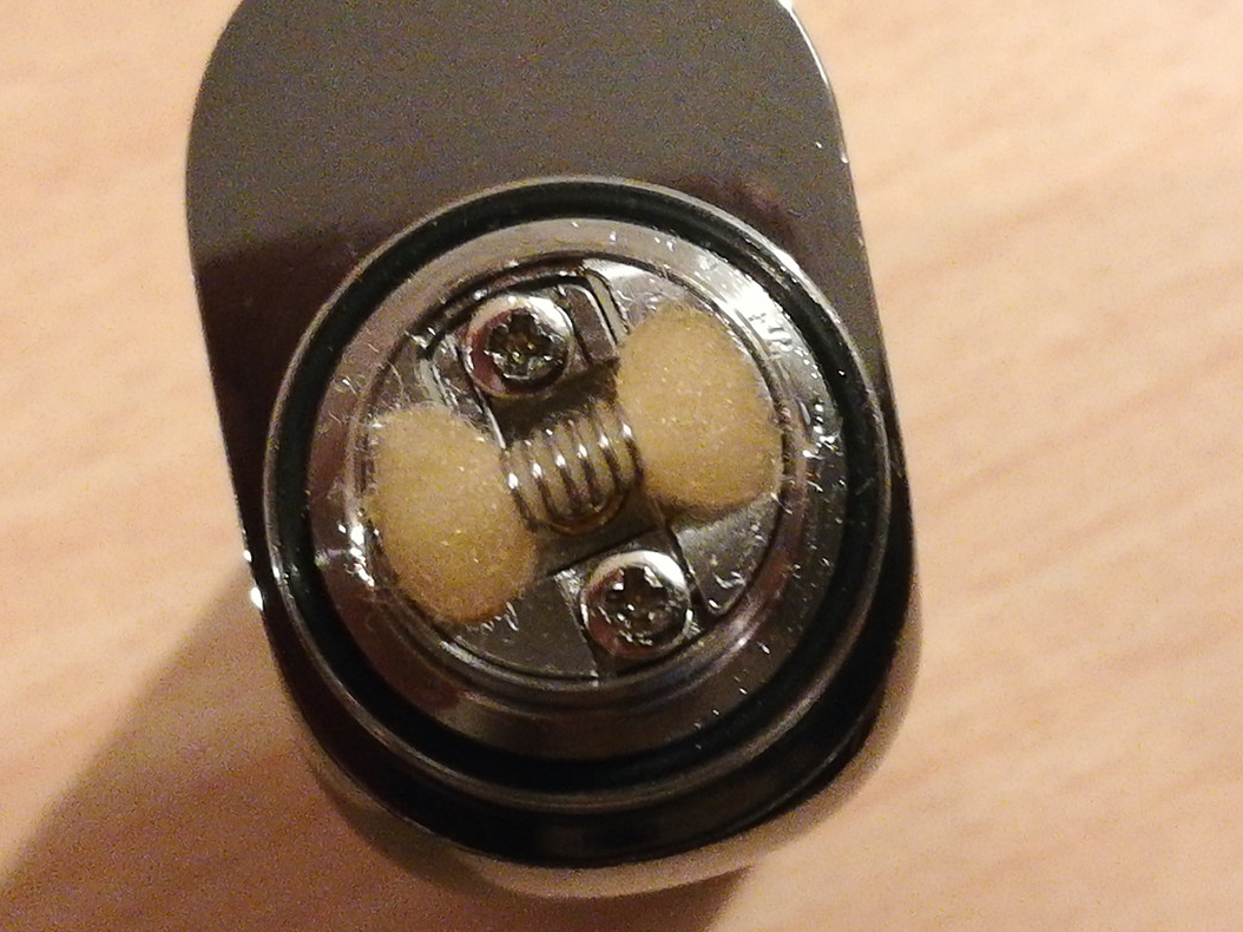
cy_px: 468
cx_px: 622
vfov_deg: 18.0
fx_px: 2944
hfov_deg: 23.8
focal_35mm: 82
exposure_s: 1/14.3
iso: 1250
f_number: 2.2
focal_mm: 3.83
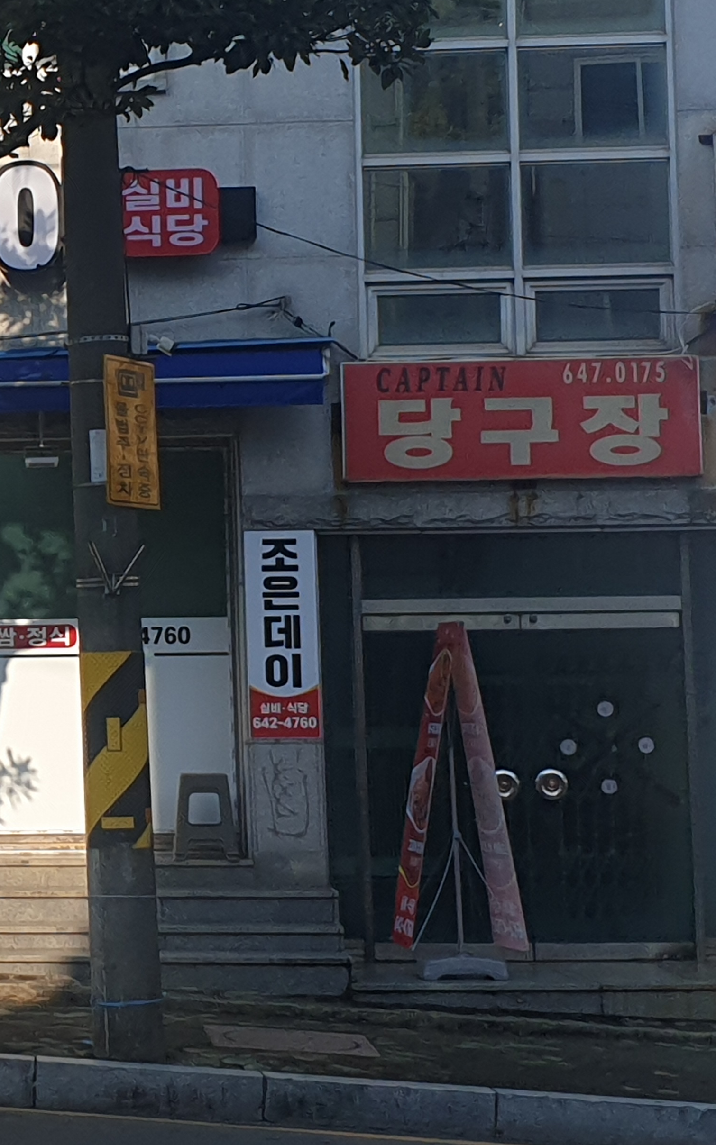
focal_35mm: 46
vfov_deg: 43.2
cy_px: 440
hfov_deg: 25.0
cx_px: -163
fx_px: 1436
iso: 50
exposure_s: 1/1605
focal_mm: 4.3
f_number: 2.4
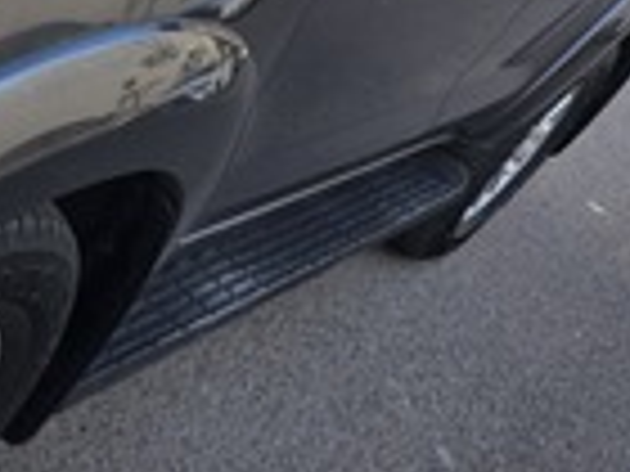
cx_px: -227
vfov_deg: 19.0
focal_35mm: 75
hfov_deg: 22.7
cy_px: -16
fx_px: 1365
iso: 12
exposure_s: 1/180
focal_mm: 6.3
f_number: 1.7
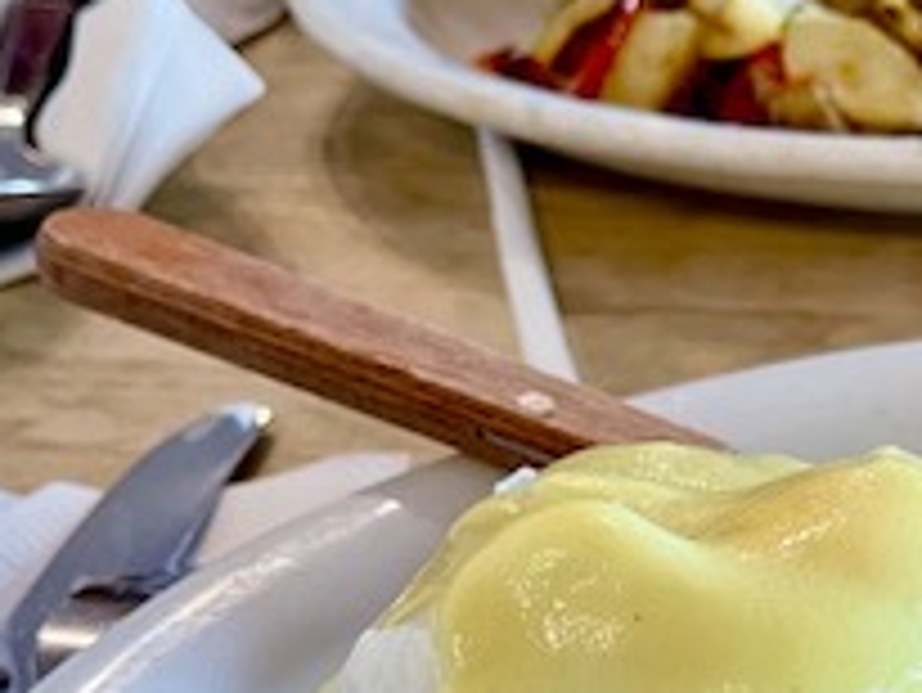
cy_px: 810
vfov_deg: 18.5
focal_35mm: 76
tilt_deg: -40.2
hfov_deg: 23.8
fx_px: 2025
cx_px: 1048
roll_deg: -0.1
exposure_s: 1/60
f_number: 1.6
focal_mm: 5.1
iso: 250
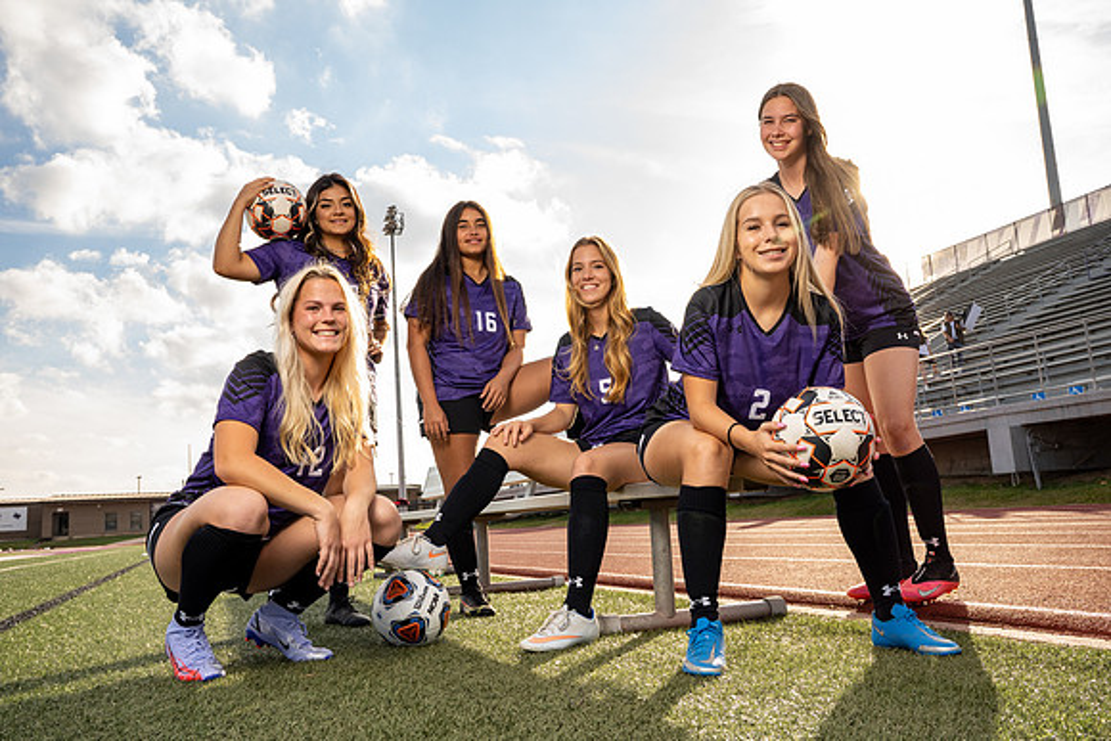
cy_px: 370
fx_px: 926
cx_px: 556
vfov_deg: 43.6
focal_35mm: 30
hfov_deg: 61.9
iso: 500
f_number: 10
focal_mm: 30
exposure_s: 1/250
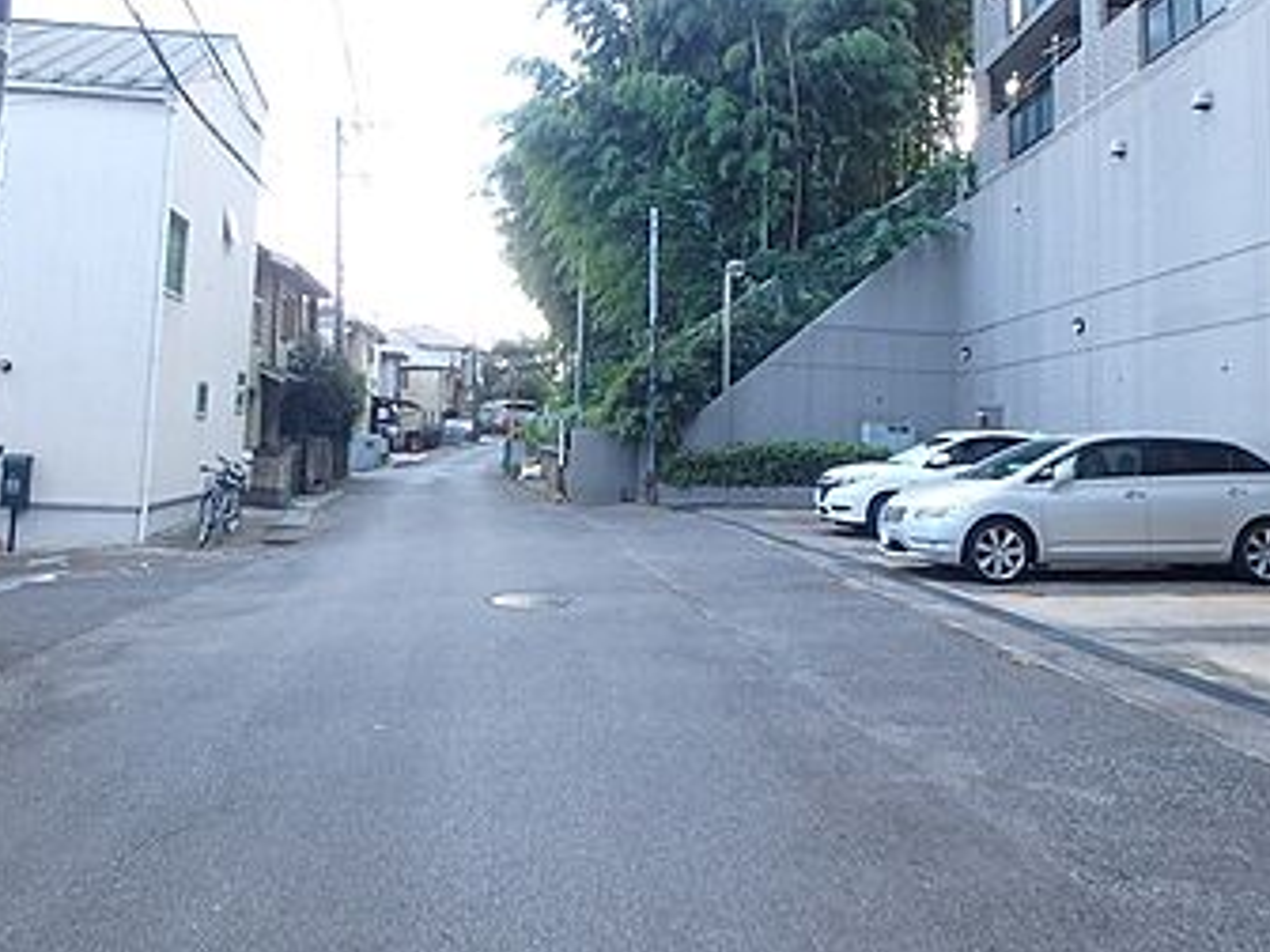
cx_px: 646
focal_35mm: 28
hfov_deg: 63.4
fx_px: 1027
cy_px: 382
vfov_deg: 49.4
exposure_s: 1/125
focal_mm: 3.7
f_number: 3.5
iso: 125
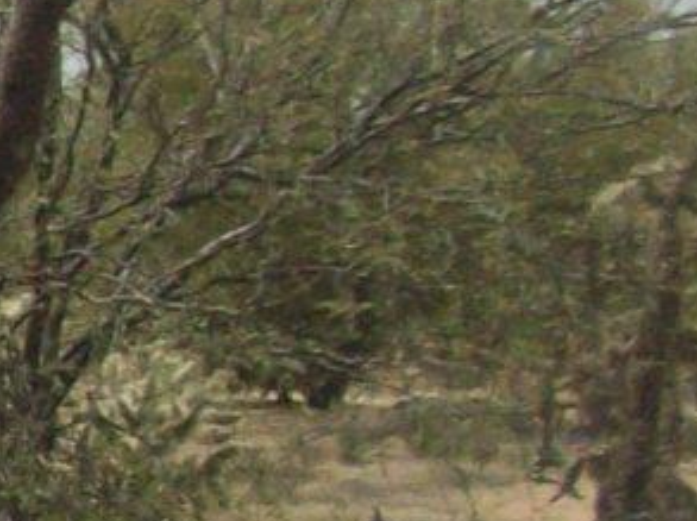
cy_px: 309
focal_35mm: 238
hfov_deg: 7.3
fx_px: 4786
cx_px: -1456
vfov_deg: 6.2
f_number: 5.5
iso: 64
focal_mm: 5.7
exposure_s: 1/486
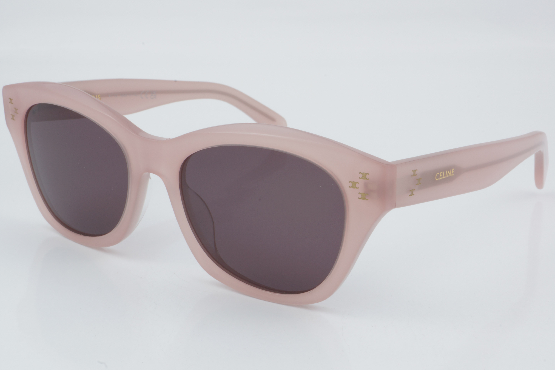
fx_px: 1156
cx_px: 278
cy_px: 185
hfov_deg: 27.0
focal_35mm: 75
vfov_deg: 18.2
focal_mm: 50
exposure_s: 1/3
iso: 100
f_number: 32
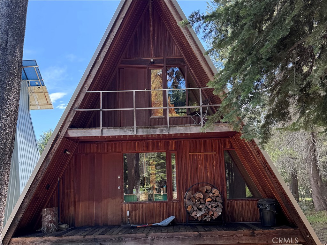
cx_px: 164
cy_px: 122
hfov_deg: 71.6
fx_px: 227
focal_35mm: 24
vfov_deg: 56.8
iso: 80
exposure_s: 1/499
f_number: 1.78
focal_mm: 6.76
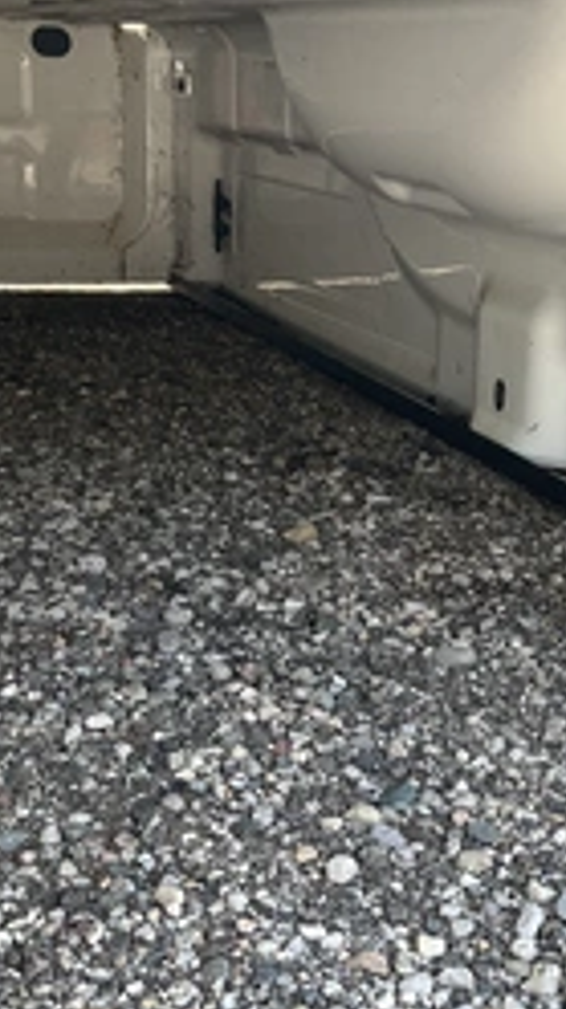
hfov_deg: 23.0
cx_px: 468
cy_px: 472
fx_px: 1364
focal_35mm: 51
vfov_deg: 40.6
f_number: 1.8
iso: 40
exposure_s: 1/122
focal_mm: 3
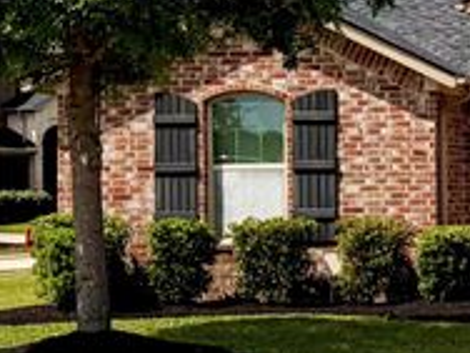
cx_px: 620
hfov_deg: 24.4
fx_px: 937
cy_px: 134
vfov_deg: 21.3
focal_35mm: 69
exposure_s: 1/10000
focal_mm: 5.96
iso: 50
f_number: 1.6
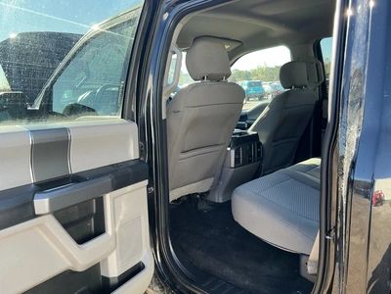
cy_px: 147
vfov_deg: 49.7
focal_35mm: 28
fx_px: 316
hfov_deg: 63.4
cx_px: 196
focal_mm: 3
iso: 32
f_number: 1.8
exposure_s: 1/122
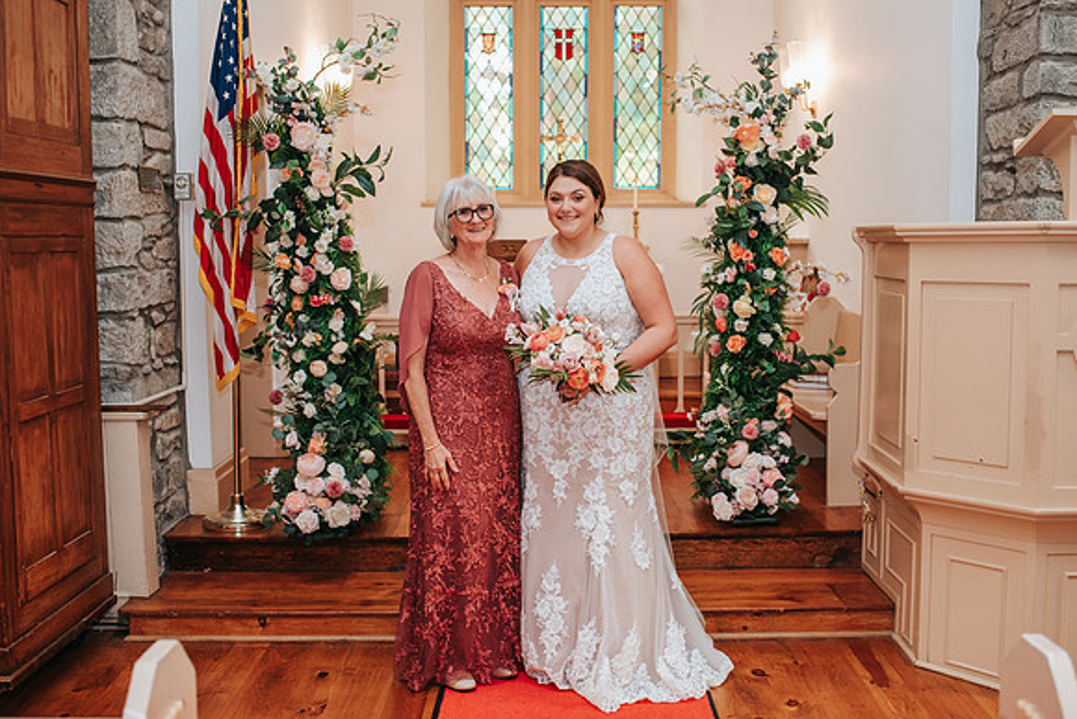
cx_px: 566
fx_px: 1157
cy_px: 346
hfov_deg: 49.9
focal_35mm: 39
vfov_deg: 34.5
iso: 1000
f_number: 3.2
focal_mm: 35
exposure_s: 1/200
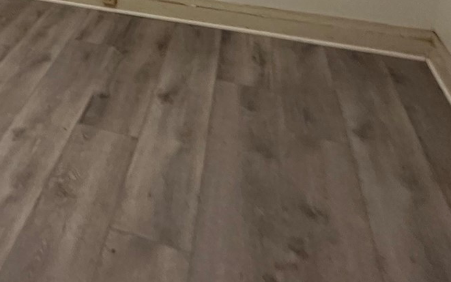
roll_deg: -0.1
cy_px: -135
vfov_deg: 23.0
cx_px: 9
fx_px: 565
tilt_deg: -8.4
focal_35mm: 46
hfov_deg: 38.9
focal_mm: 2.22
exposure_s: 1/60
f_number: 2.2
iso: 800
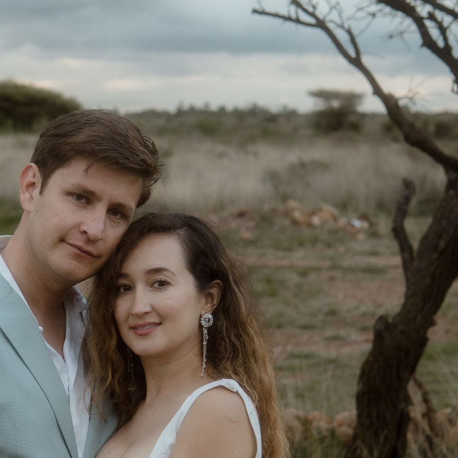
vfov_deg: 15.7
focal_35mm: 111
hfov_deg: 15.6
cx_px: 72
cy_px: 310
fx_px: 1662
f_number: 3.2
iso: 200
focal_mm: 30
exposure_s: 1/320
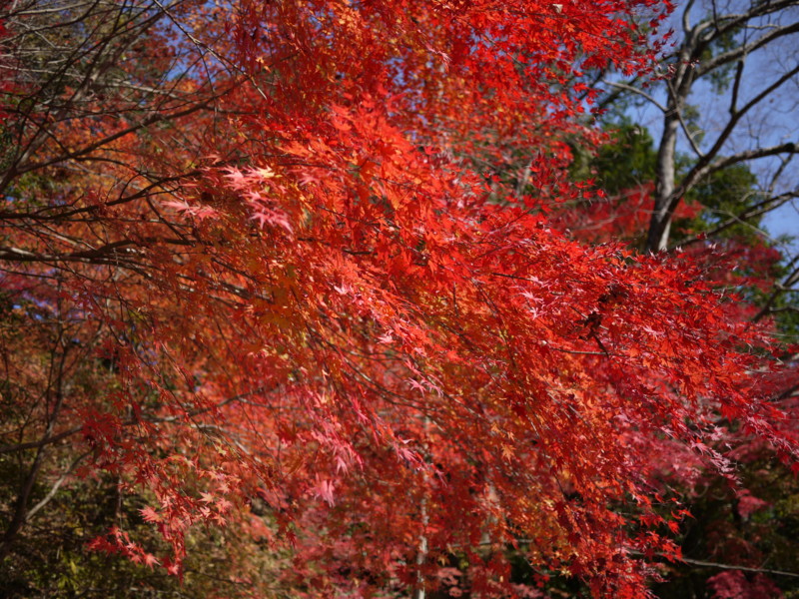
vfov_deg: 36.0
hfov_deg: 46.8
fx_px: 923
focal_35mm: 40
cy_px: 300
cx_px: 400
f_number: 1.7
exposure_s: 1/2500
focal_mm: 20
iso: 100
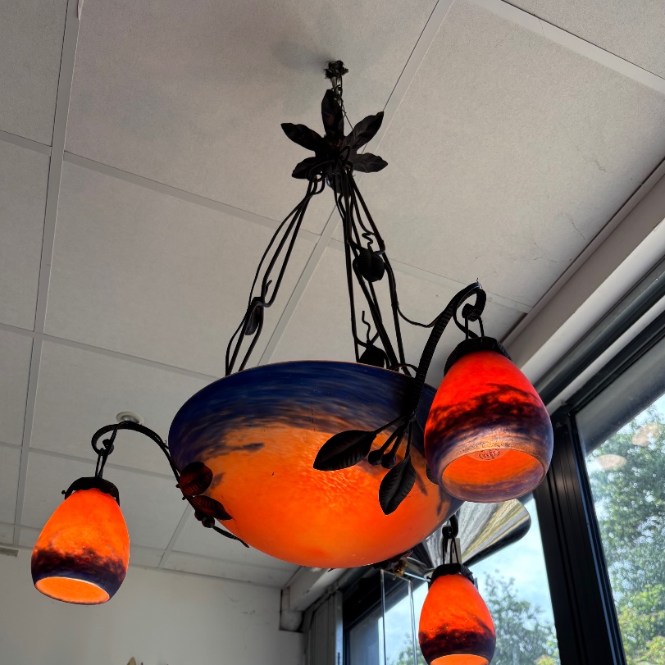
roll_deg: -1.9
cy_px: 484
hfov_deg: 48.5
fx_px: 739
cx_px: 334
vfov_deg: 47.0
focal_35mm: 34
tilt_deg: +30.4
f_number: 1.6
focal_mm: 5.96
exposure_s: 1/430
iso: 50
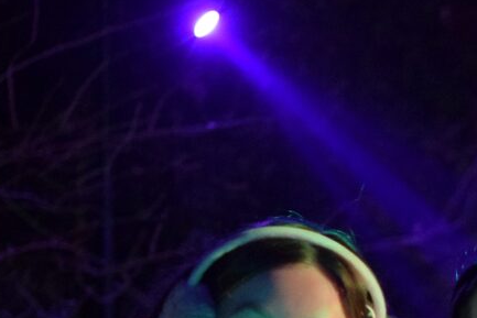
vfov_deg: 7.8
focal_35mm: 175
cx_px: 513
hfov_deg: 11.6
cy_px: 428
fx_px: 2315
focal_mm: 35
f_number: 2
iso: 3200
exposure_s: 1/125
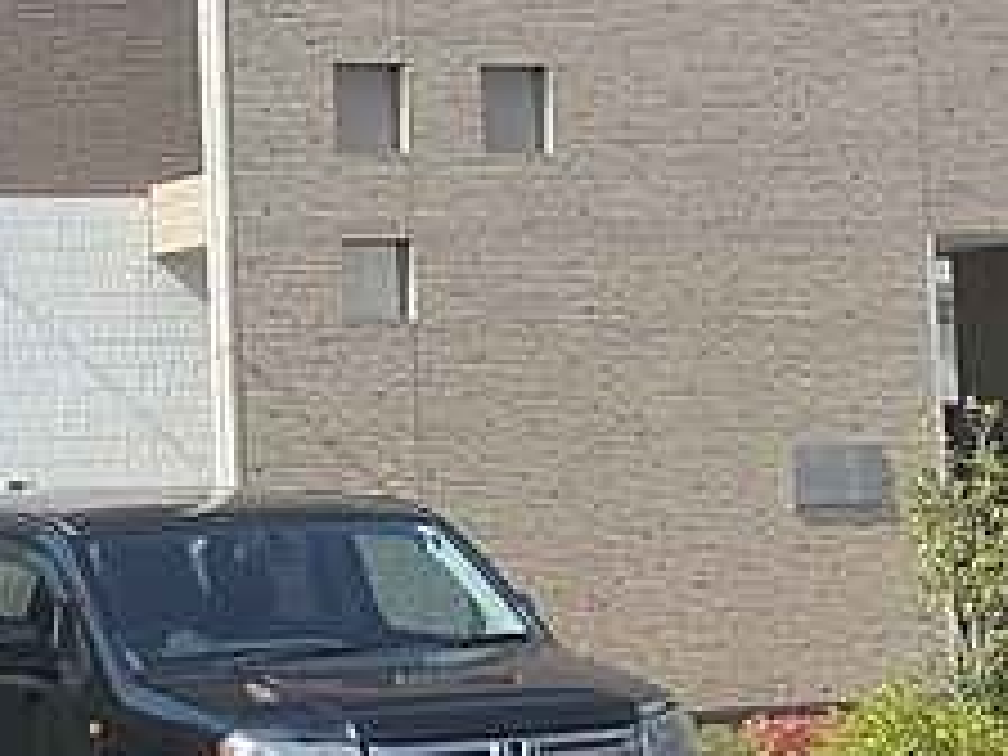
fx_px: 3494
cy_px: 180
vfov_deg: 12.3
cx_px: 234
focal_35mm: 120
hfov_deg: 16.3
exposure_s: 1/400
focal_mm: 7.5
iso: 125
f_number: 5.2
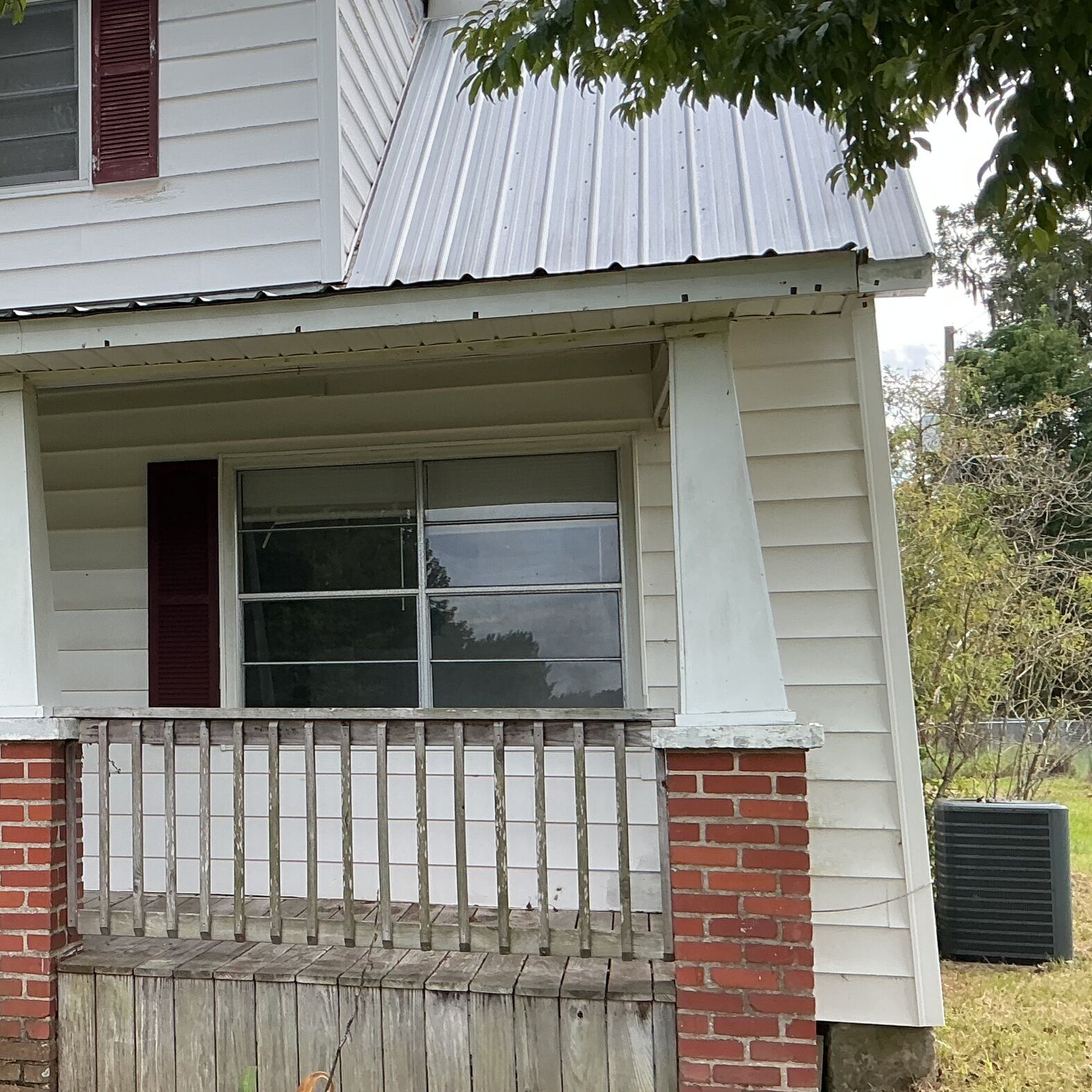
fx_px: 1785
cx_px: 67
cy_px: 532
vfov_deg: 34.0
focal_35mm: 50
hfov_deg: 32.0
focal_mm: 3
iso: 20
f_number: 1.8
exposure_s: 1/120
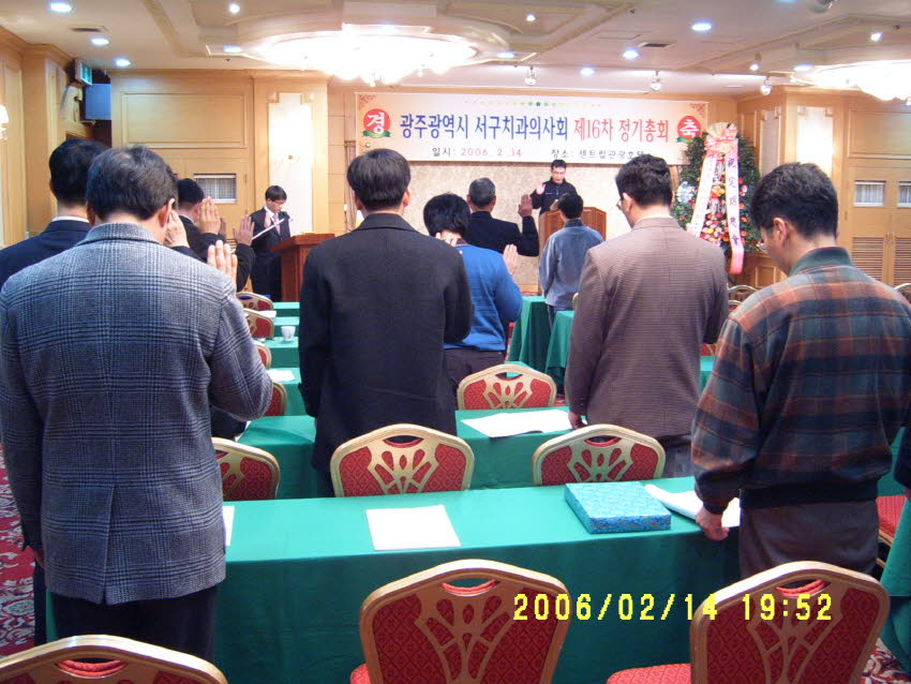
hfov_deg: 50.1
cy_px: 342
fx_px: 974
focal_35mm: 37
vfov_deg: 38.7
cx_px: 456
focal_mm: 6.2
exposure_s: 1/8
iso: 141
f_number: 2.9
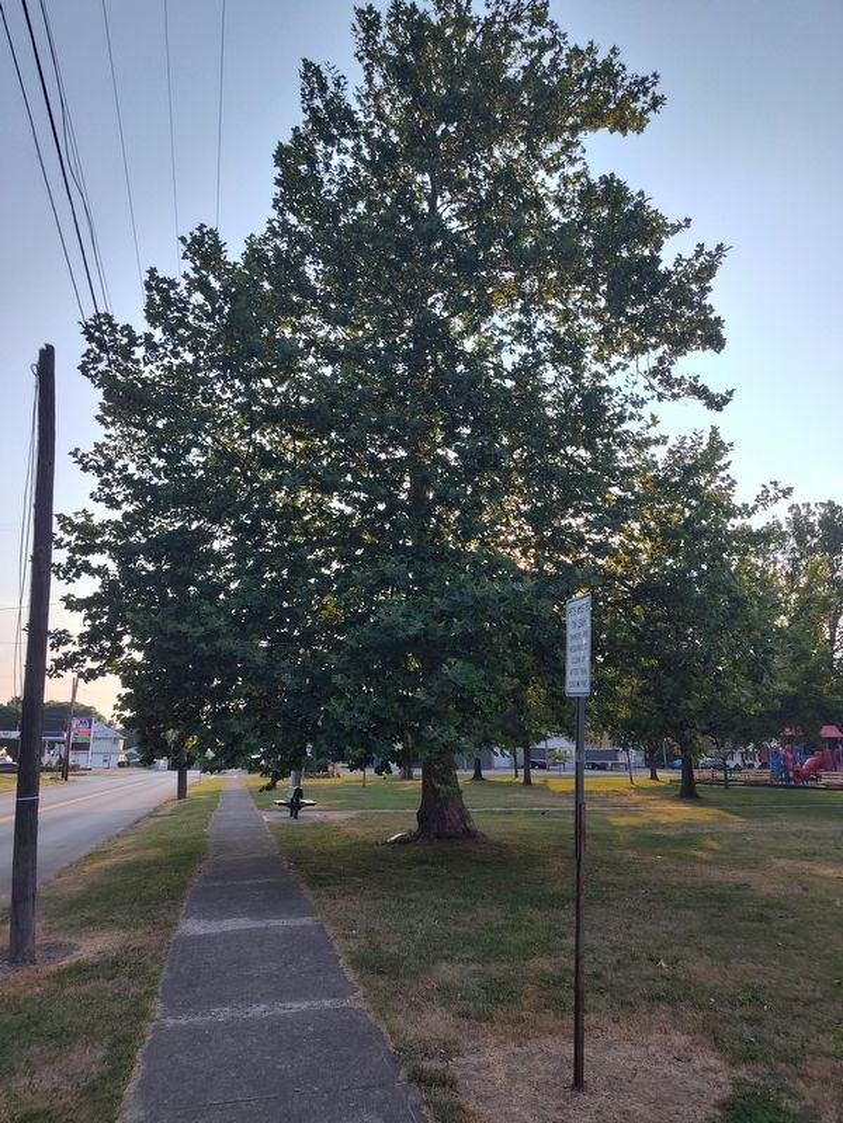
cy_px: 562
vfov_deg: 73.9
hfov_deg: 58.9
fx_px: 747
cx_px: 422
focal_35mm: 23
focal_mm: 5.56
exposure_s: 1/753
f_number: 1.8
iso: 100
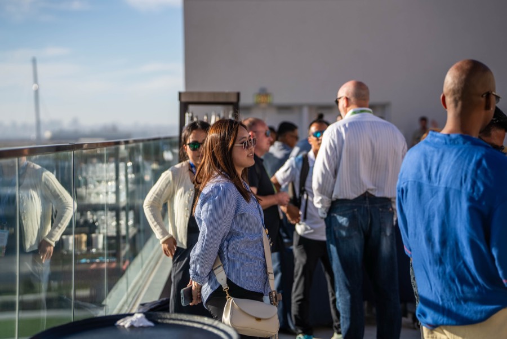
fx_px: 1071
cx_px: 254
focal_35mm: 76
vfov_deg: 18.0
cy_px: 170
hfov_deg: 26.6
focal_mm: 76
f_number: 2.5
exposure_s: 1/2500
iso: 100
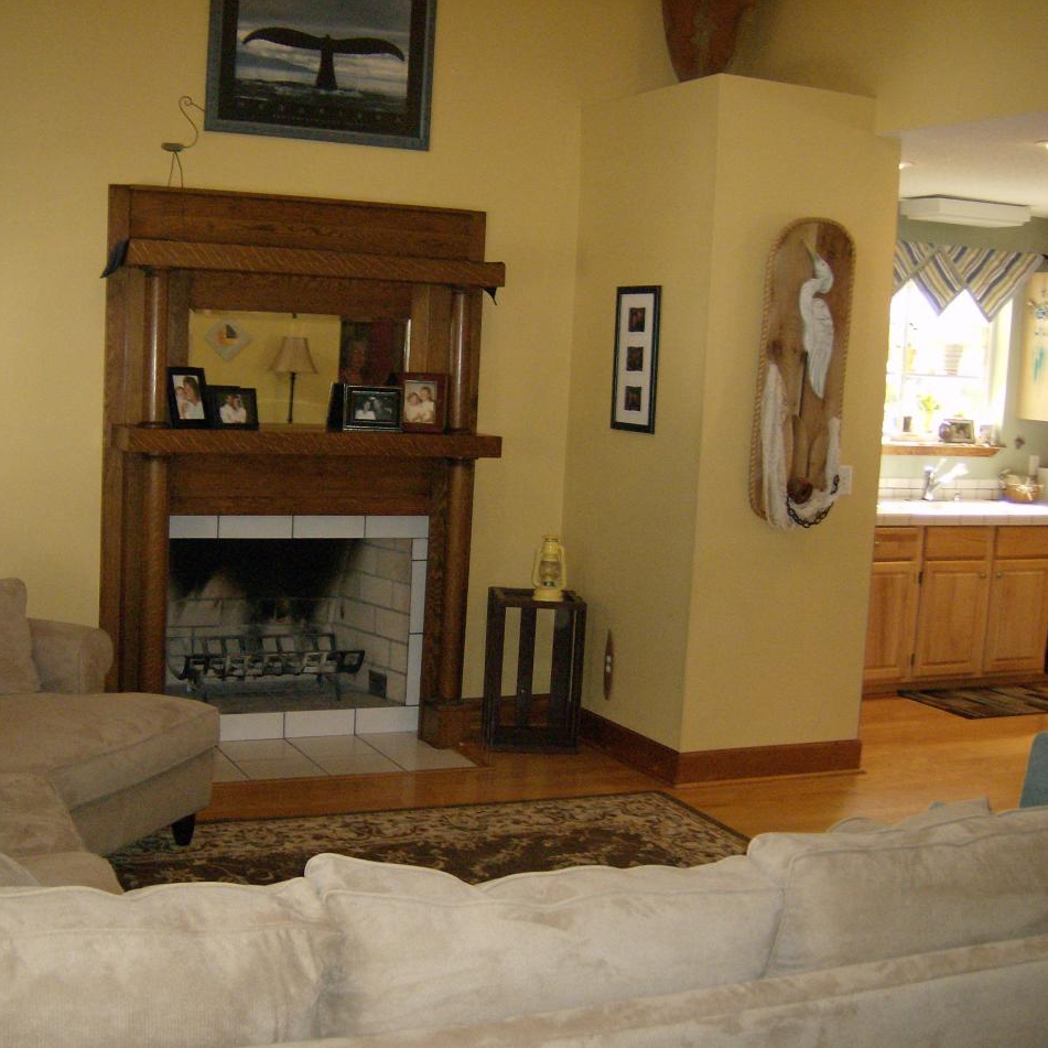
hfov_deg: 38.9
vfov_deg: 39.2
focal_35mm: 43
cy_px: 532
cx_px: 381
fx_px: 1473
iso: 200
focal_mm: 6
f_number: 2.8
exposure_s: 1/60
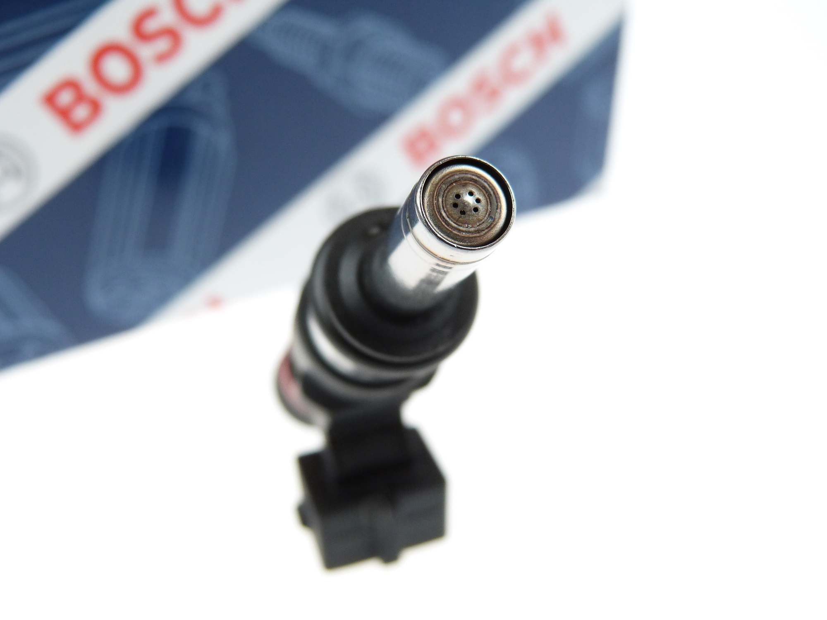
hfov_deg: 50.1
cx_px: 414
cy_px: 310
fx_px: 884
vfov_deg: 38.7
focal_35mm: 37
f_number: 3.1
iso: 200
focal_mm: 6.5
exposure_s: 1/200
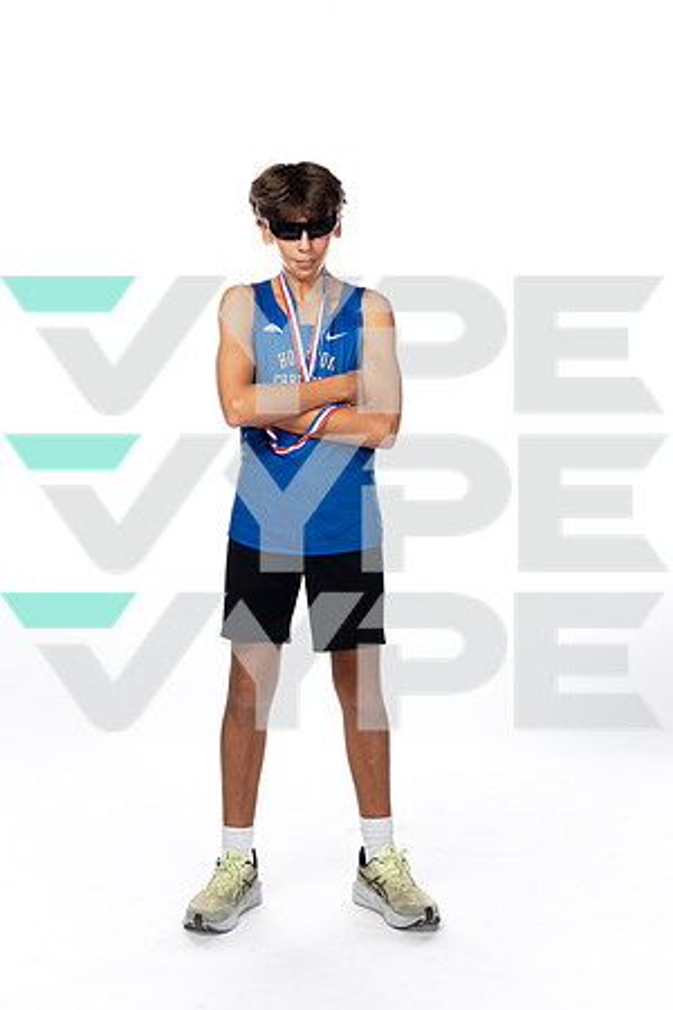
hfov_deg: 26.5
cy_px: 505
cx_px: 336
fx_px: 1430
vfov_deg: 38.9
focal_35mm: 51
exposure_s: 1/250
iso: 640
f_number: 8
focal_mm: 51
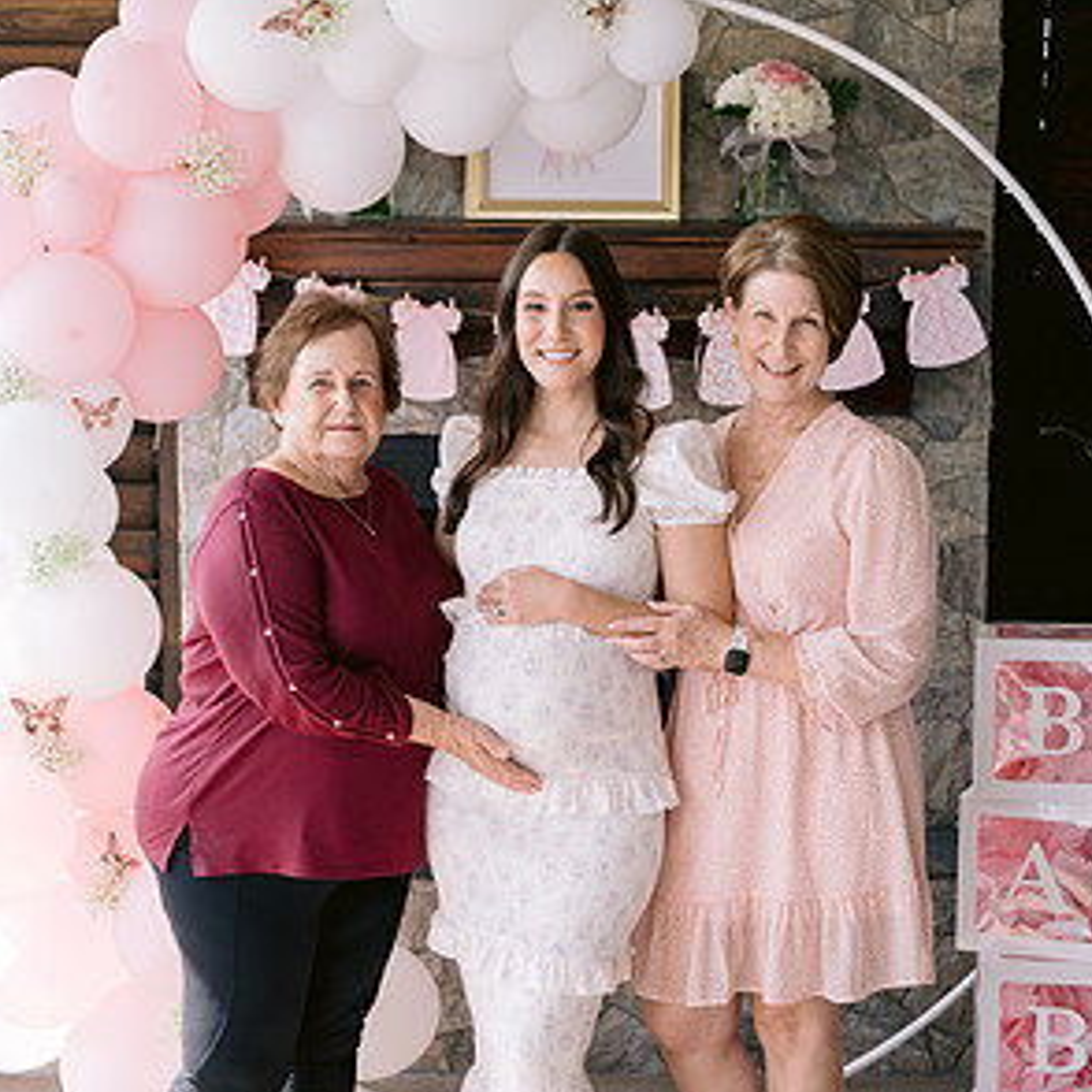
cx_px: 553
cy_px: 620
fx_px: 2320
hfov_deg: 26.5
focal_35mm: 65
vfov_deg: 26.5
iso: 200
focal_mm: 50
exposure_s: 1/500
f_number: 3.5
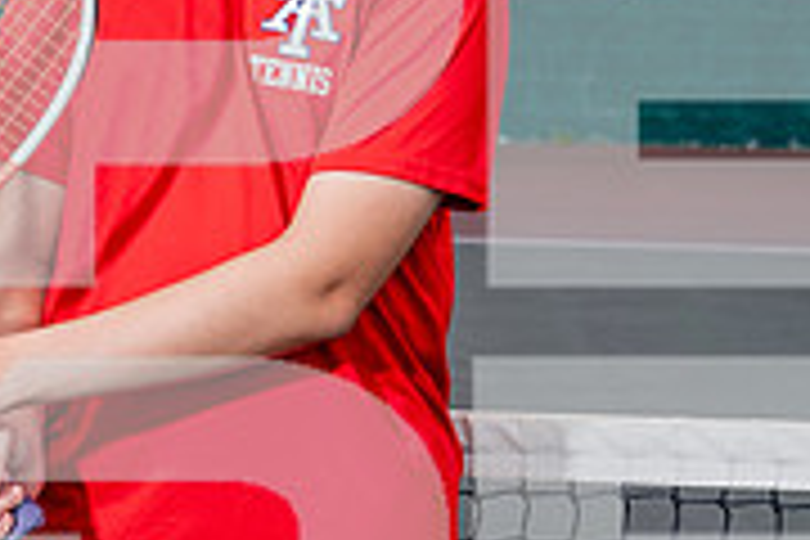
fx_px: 3330
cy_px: 52
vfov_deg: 9.2
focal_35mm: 148
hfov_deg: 13.5
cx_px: -140
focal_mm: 45
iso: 100
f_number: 5.6
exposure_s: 1/250
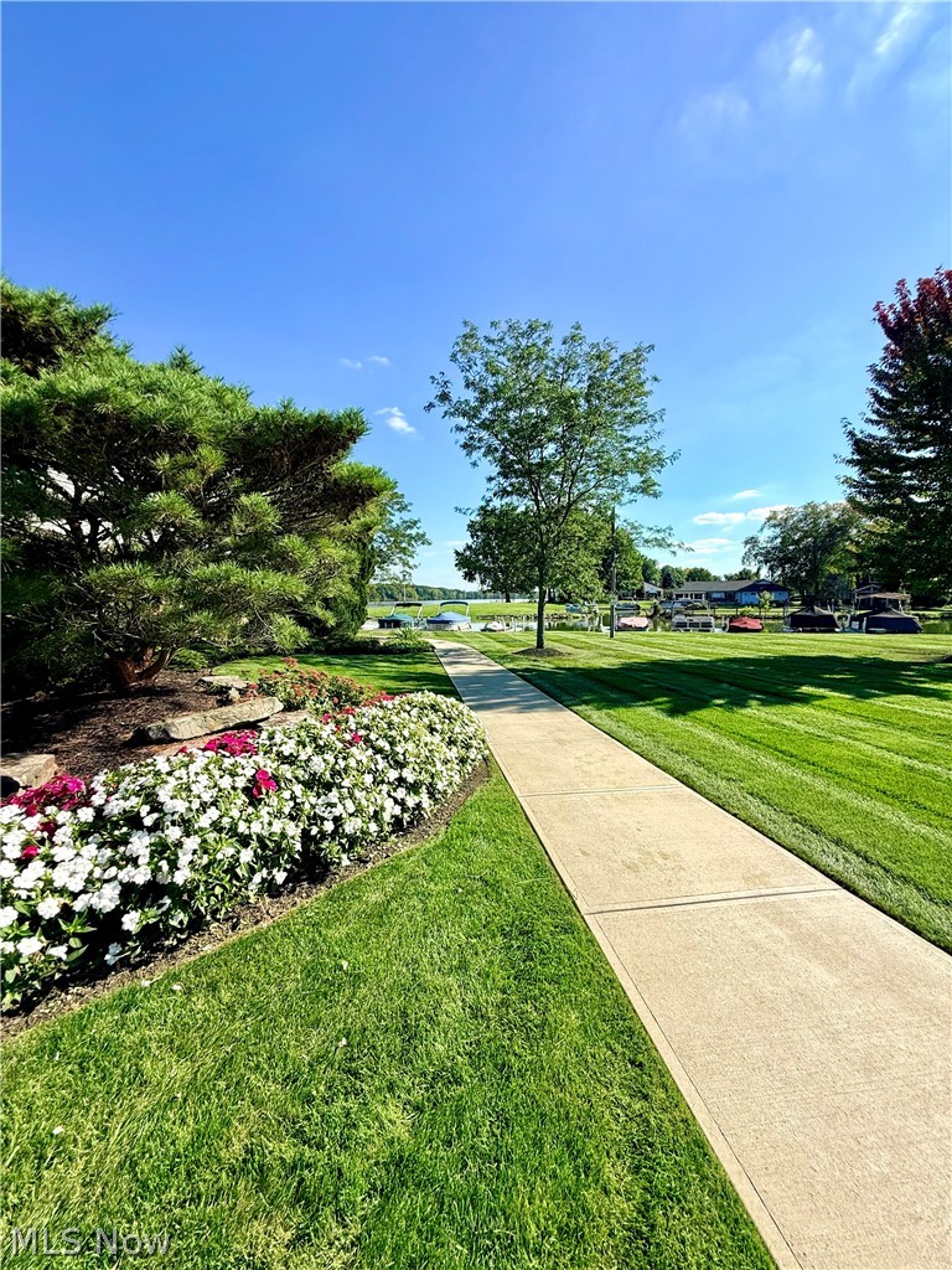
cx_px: 476
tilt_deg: -4.0
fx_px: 513
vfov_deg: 102.1
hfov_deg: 85.7
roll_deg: +1.0
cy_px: 635
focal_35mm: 14
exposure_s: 1/1961
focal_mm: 2.22
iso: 50
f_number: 2.2
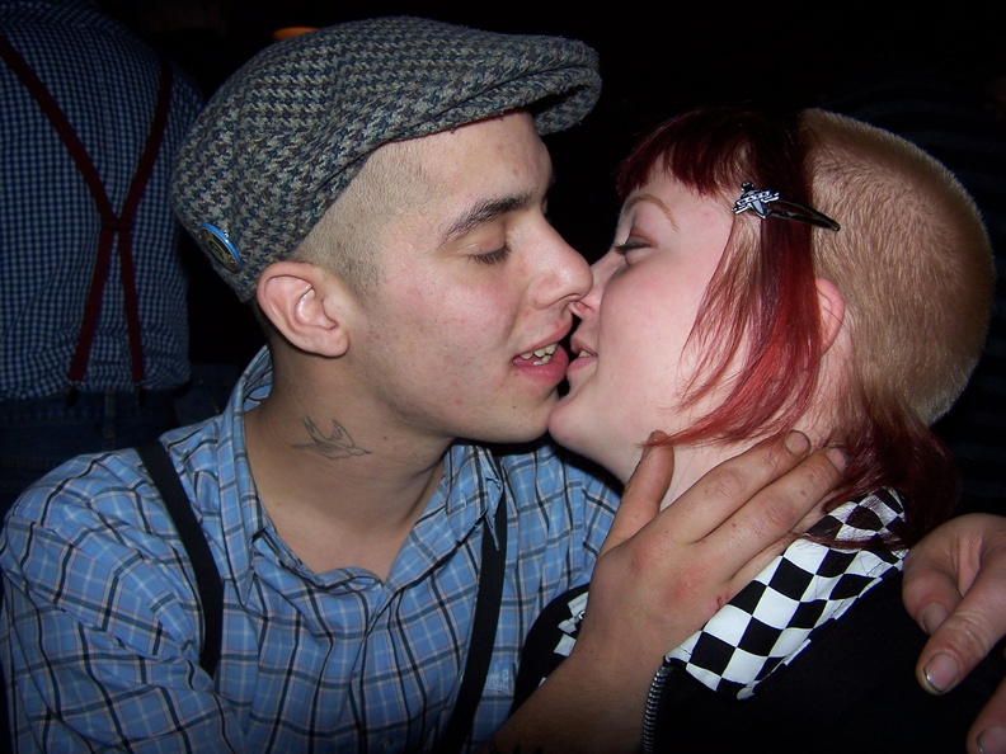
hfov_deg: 49.0
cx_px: 503
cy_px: 377
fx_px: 1104
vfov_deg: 37.7
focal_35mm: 38
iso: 80
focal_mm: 6.3
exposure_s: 1/60
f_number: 2.8
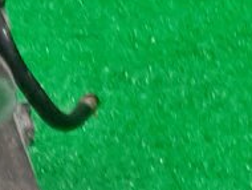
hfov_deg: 9.8
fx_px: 1436
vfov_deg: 7.2
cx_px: -72
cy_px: 428
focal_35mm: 197
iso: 93
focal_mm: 3.93
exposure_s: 1/50
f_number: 1.7
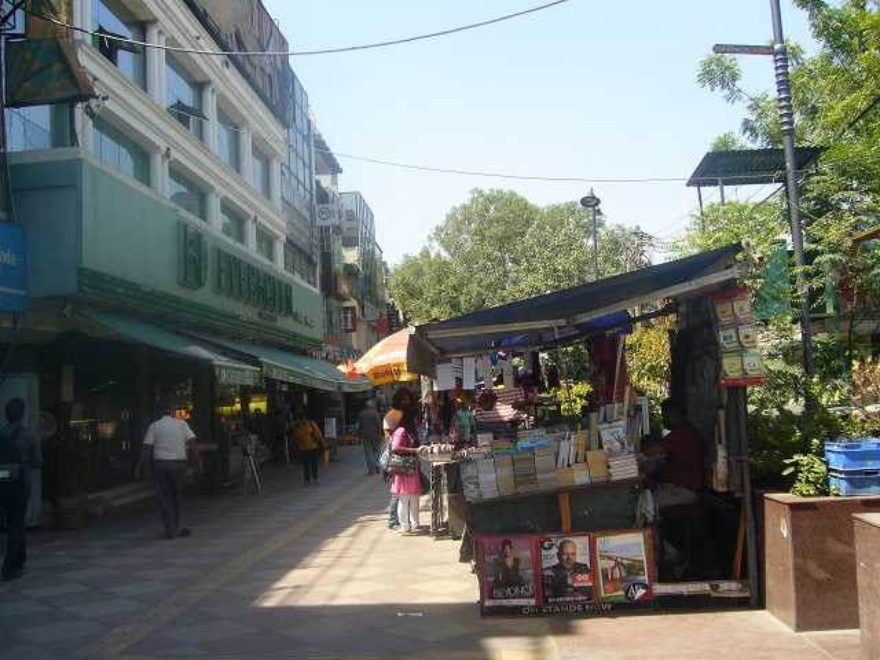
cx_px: 440
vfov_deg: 40.7
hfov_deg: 52.6
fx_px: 890
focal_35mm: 35
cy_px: 330
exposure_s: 1/200
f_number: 5.6
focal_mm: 5.8
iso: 80
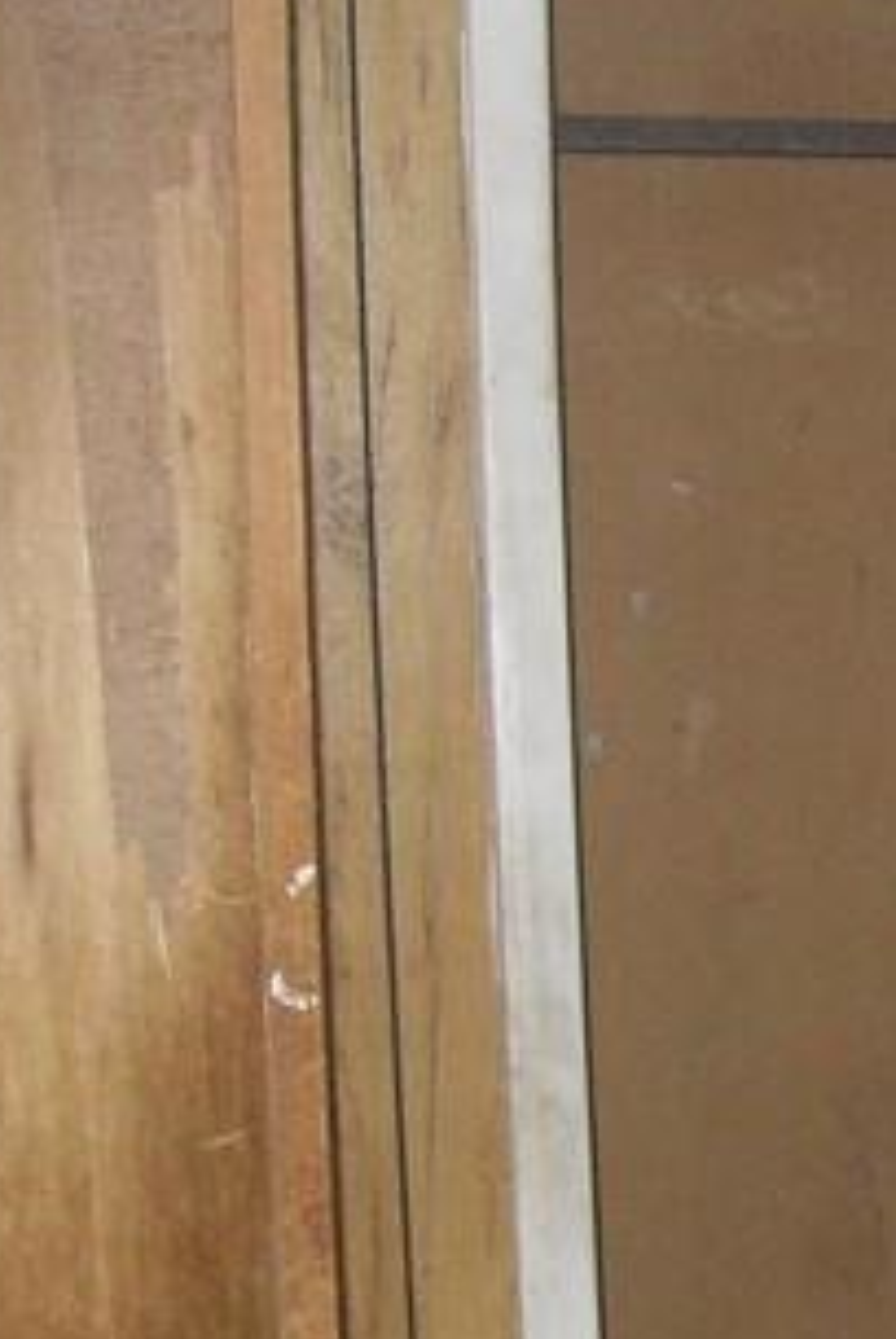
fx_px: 4805
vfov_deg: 15.7
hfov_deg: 9.9
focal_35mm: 129
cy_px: 1155
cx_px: 1761
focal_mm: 6.3
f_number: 2.8
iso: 240
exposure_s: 1/45
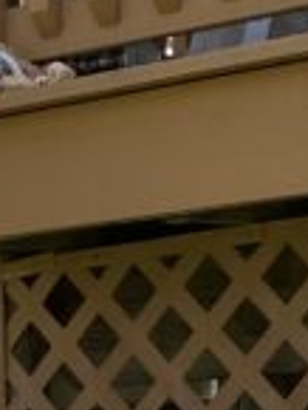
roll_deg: +1.4
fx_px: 2180
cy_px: 987
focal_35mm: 184
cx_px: -308
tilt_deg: -11.9
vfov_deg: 9.5
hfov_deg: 7.7
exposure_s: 1/778
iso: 32
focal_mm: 4.25
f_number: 1.8
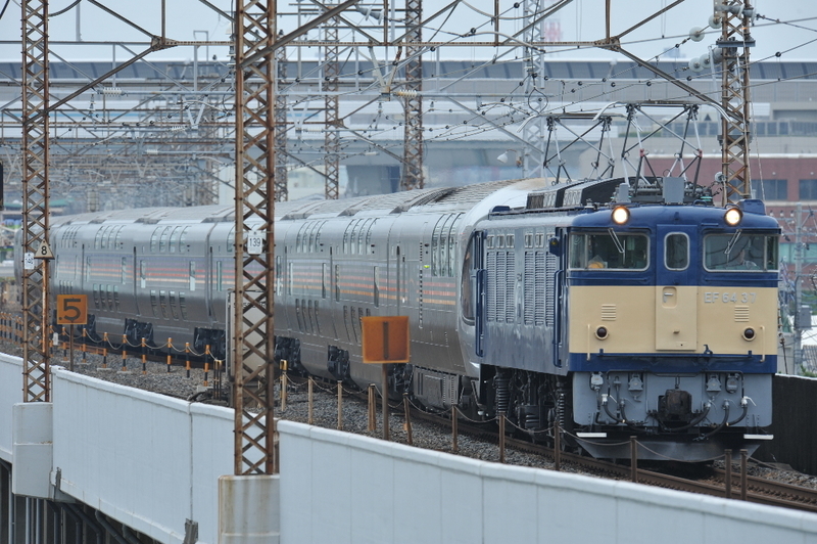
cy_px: 272
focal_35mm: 400
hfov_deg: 5.2
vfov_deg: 3.4
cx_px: 408
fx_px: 9070
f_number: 8
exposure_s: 1/200
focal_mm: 400
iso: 500
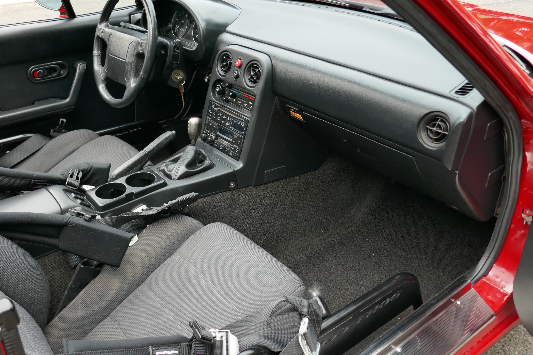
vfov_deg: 40.0
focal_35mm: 33
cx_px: 236
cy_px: 169
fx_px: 489
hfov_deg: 57.1
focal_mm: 10.2
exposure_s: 1/100
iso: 125
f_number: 3
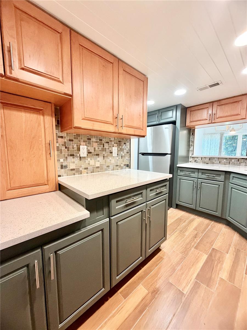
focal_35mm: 14
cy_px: 165
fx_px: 133
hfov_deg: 85.7
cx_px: 124
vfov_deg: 102.1
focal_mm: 2.22
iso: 500
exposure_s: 1/60
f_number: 2.2
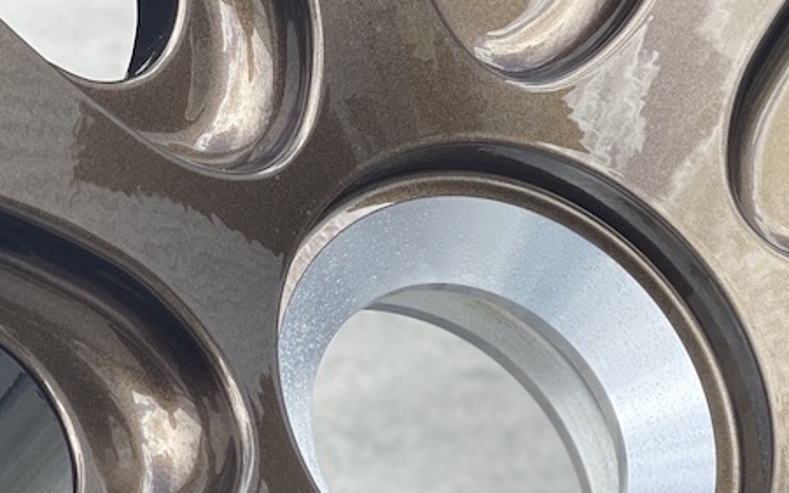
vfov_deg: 8.5
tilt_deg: -18.0
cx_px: 812
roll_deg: +0.5
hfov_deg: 13.4
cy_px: 260
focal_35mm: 154
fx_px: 3312
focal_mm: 7.5
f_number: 2.2
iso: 20
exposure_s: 1/368
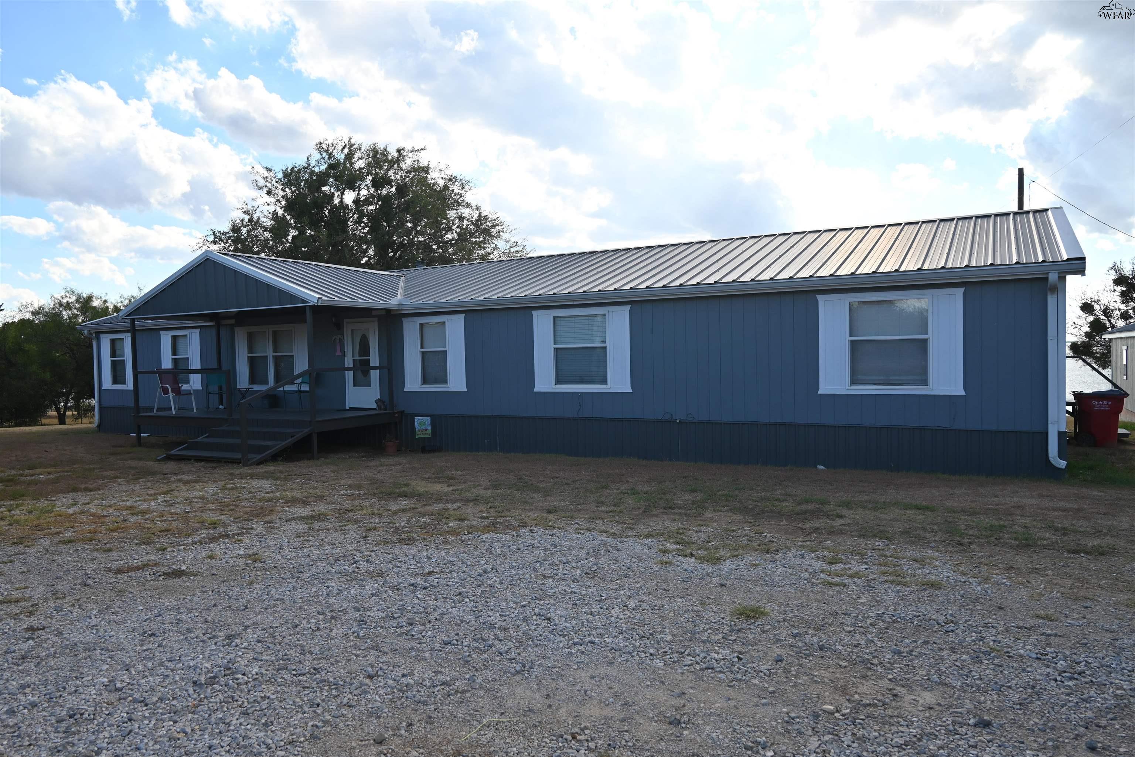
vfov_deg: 53.2
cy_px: 378
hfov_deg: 73.7
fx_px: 757
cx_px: 568
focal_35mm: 24
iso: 100
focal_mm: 24
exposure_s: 1/250
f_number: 6.3
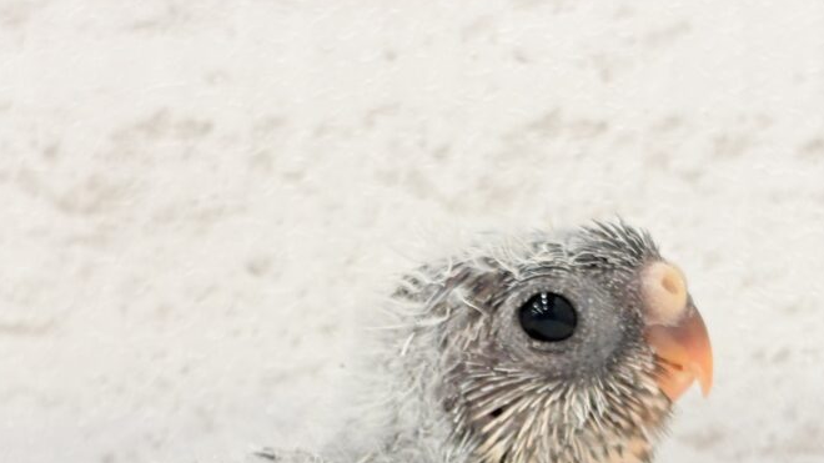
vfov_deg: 11.6
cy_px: 529
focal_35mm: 103
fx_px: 2250
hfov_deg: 20.7
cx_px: 463
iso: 80
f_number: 1.6
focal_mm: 5.96
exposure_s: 1/50
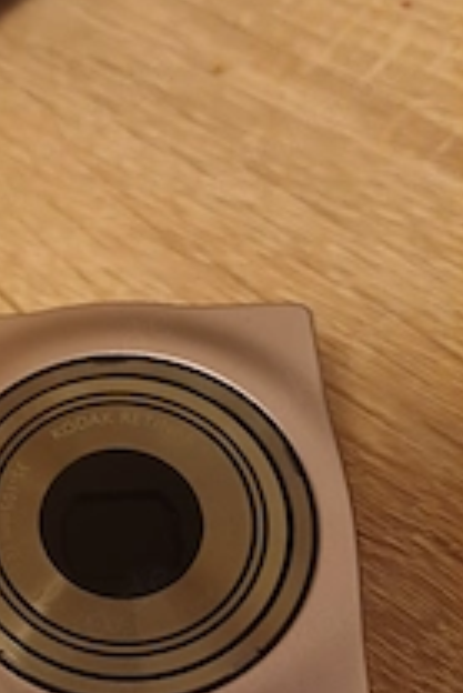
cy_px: 433
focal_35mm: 50
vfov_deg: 39.3
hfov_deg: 25.3
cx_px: -33
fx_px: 963
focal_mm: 4.65
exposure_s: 1/25
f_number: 1.8
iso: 400
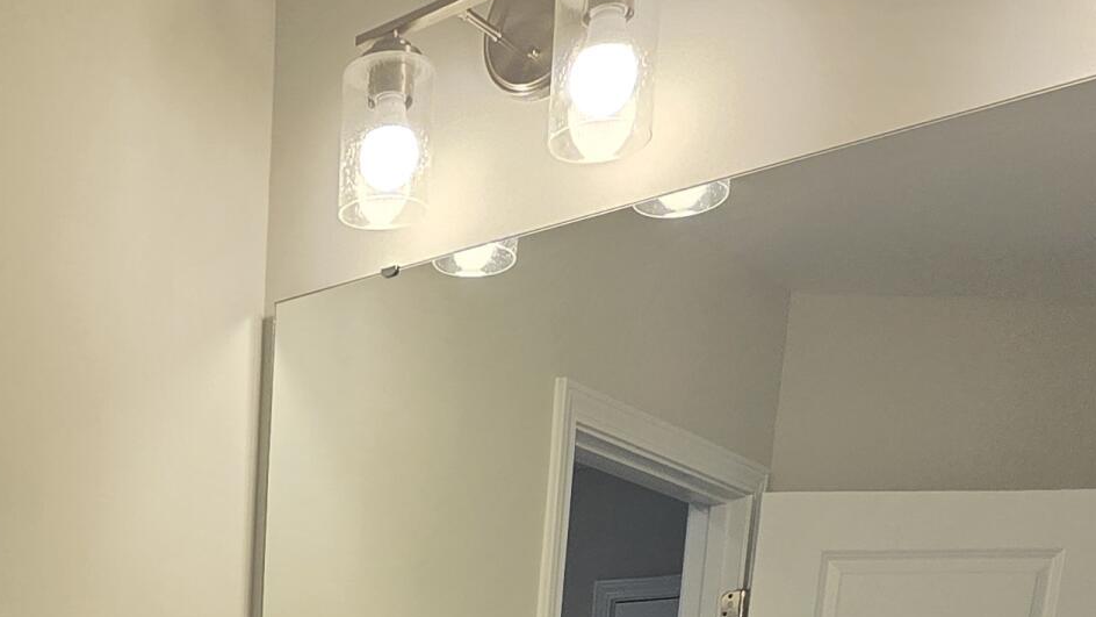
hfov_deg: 42.4
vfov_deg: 19.3
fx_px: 1308
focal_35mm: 45
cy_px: 1140
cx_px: 146
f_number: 2.2
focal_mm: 2.2
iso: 64
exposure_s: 1/120
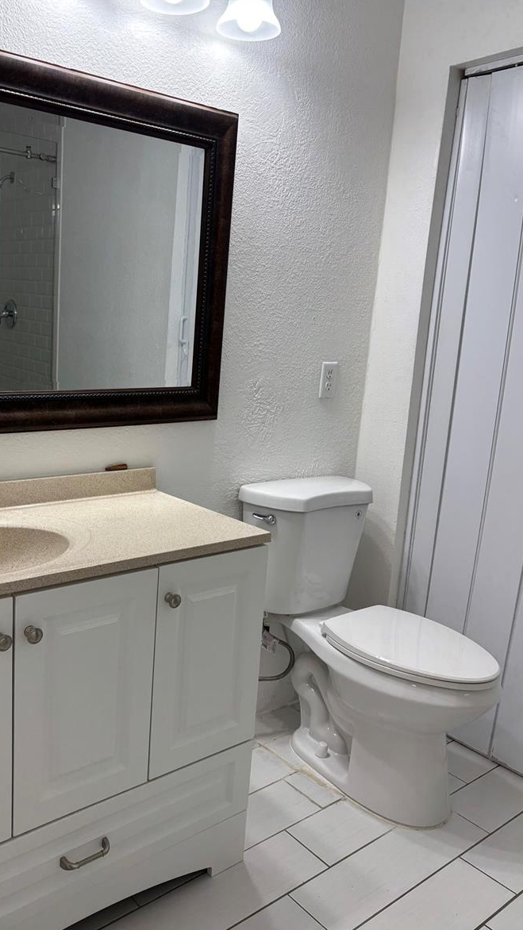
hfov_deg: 39.7
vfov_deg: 66.1
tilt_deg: -12.3
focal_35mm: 29
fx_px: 715
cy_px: 474
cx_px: 176
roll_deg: -3.4
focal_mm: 5.96
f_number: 1.6
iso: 80
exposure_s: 1/120
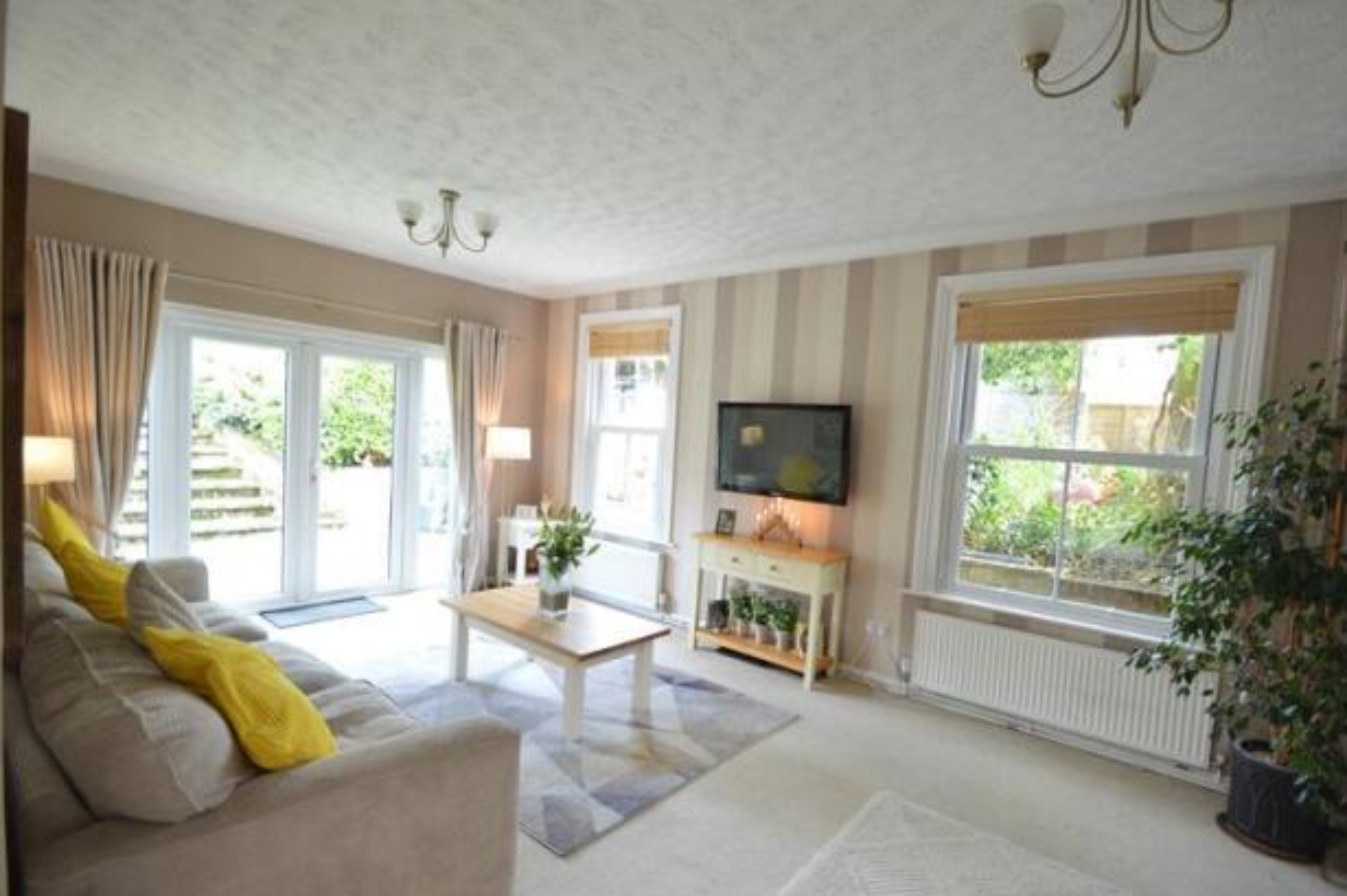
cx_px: 712
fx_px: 598
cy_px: 473
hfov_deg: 96.7
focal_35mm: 16
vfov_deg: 73.6
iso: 160
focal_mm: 10
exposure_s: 1/15
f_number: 3.5
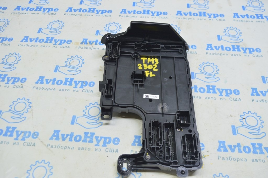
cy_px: 89
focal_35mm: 34
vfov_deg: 38.3
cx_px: 134
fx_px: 257
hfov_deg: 55.1
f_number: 5.6
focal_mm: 23
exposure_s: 1/20
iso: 400
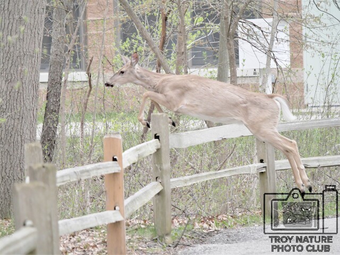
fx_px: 3185
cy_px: 128
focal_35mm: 324
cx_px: 170
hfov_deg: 6.1
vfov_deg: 4.6
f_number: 4.6
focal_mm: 162
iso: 2000
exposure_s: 1/400
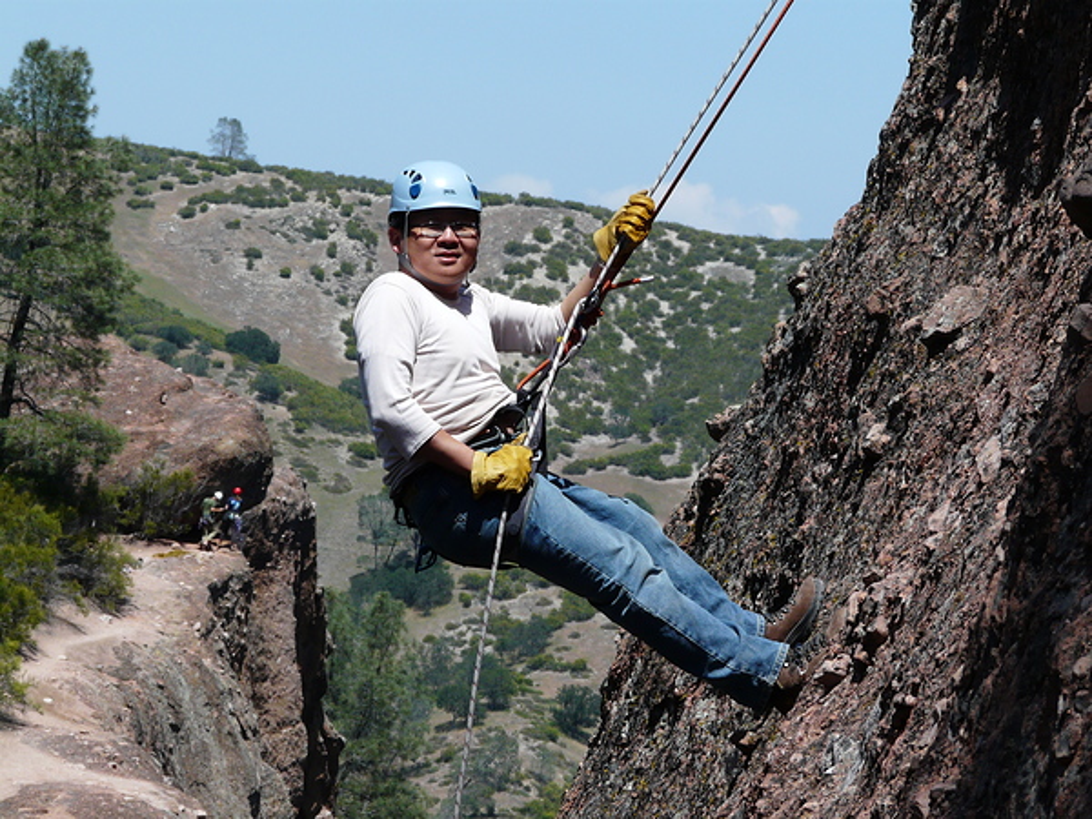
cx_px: 546
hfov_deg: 10.0
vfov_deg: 7.5
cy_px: 410
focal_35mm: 198
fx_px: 6246
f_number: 6.3
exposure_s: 1/400
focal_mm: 32.5
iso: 100
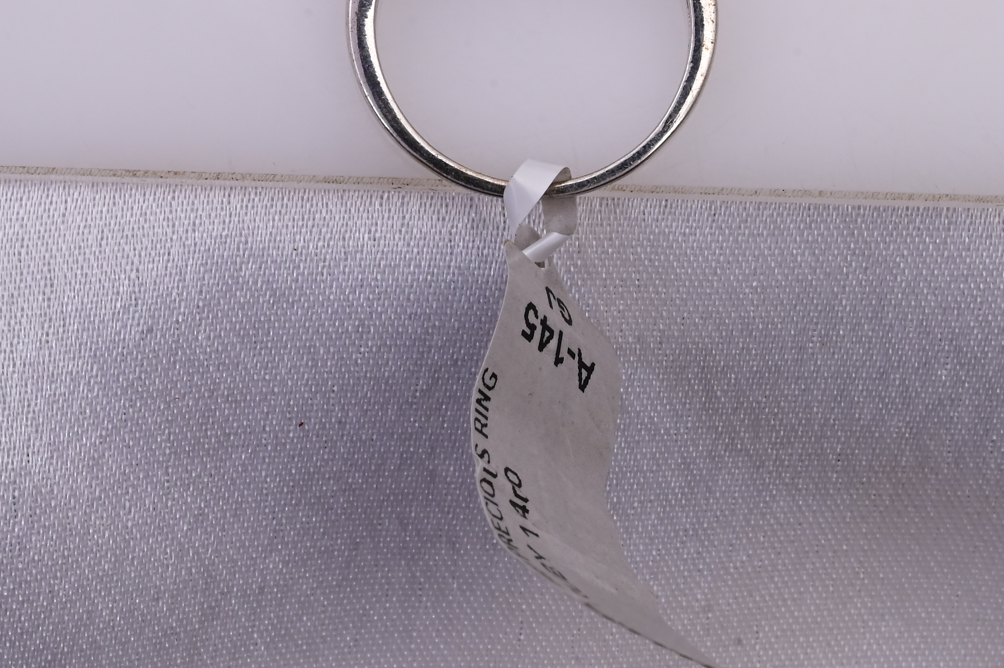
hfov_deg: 12.5
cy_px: 3
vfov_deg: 8.3
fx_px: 4598
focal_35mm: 165
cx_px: 548
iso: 640
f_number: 20
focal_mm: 70
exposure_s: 1/80
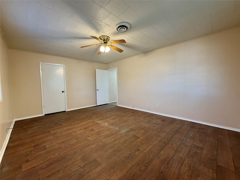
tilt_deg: -2.9
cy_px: 90
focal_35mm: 14
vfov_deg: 85.7
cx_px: 120
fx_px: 97
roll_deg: +1.4
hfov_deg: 102.1
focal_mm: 2.22
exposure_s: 1/60
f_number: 2.2
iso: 250
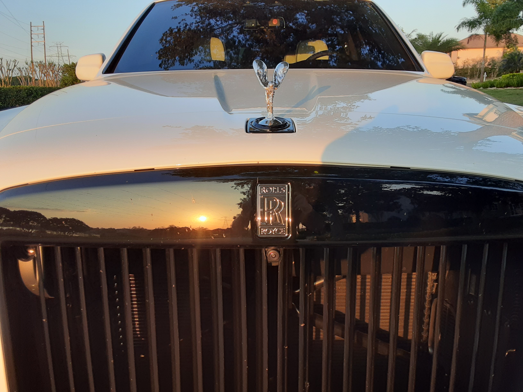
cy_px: 196
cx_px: 262
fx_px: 408
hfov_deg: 65.3
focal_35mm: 27
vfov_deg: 51.4
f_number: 1.9
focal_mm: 2.91
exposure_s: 1/202
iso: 40
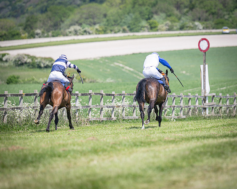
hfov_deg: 5.9
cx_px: 137
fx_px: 2310
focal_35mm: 329
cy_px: 89
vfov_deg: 4.7
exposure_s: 1/3200
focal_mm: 170
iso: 200
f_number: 2.8
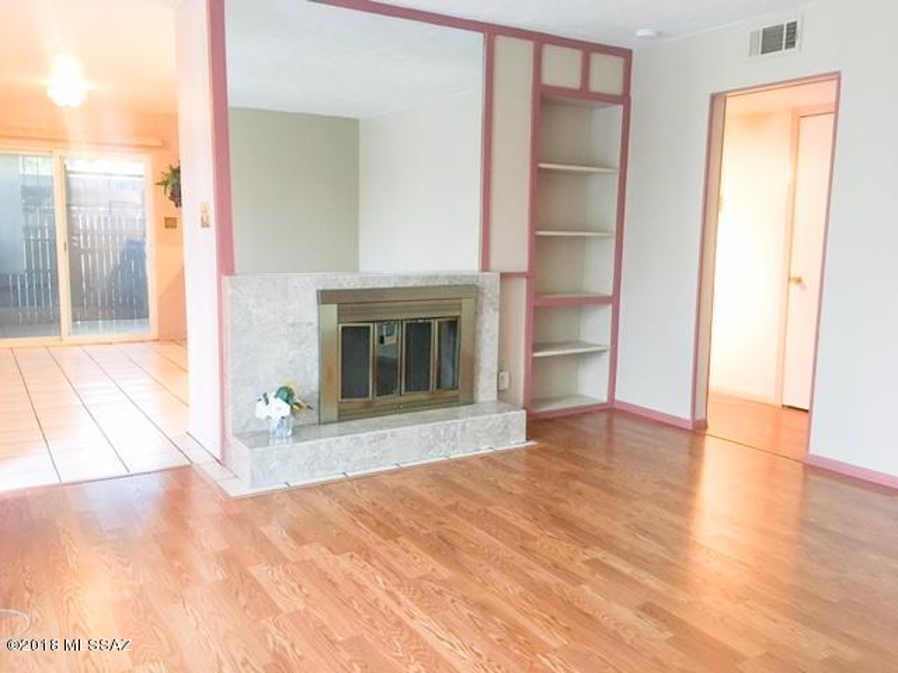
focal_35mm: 29
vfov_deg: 48.2
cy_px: 336
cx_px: 449
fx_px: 752
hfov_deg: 61.7
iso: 200
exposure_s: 1/24
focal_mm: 4.15
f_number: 2.2
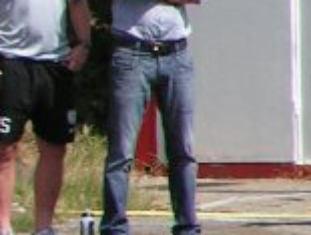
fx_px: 17614
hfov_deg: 1.0
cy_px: 34
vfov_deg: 0.8
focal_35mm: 1956
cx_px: -433
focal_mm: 58
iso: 50
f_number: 5
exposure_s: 1/640
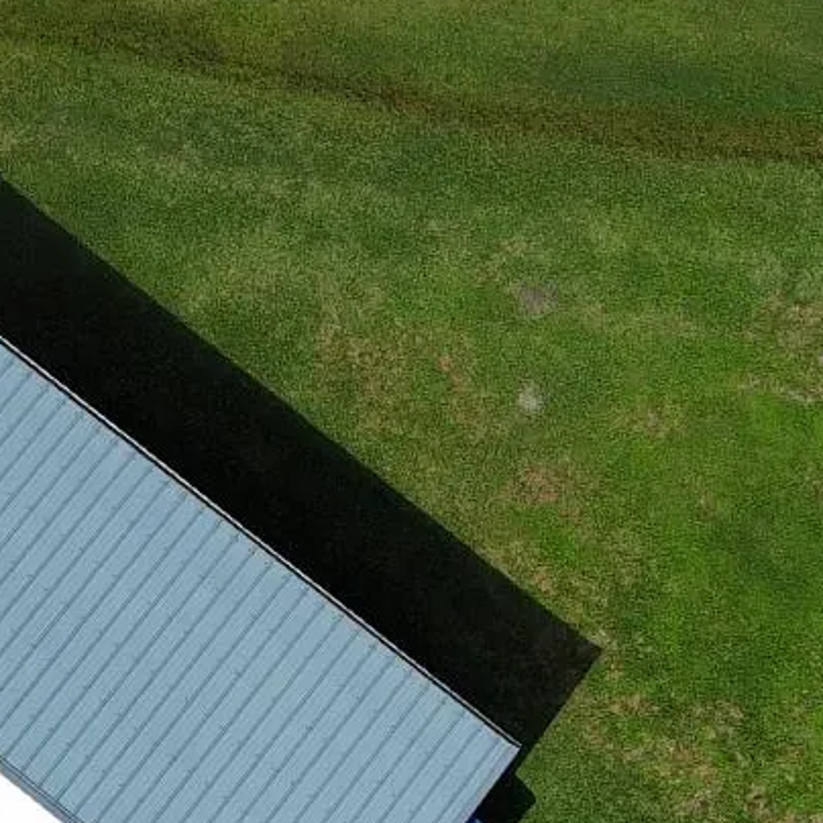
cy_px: 819
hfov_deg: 9.4
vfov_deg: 9.5
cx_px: -232
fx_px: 4922
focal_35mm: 183
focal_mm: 10.57
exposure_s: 1/2532
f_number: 2.8
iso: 102
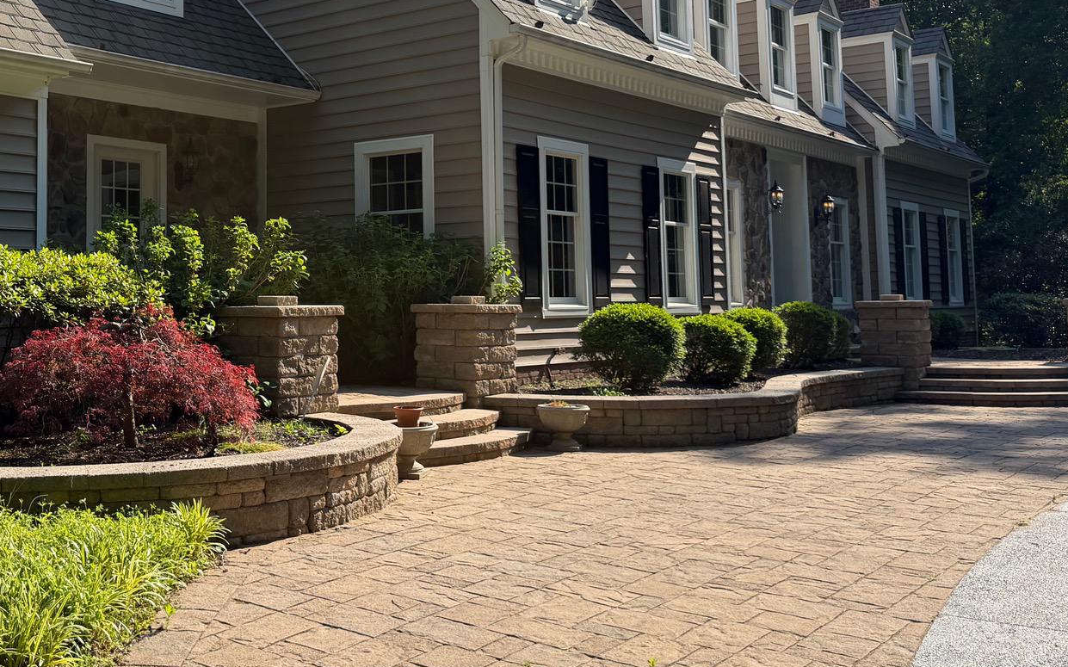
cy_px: 189
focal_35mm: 42
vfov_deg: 30.2
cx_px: 330
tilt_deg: +5.6
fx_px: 1222
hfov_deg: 46.2
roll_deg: +0.3
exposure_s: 1/3145
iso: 100
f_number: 1.78
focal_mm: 6.76
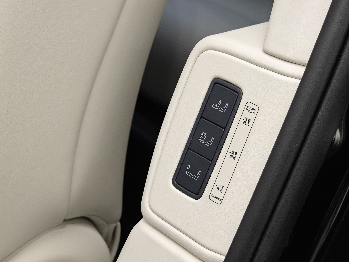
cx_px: 174
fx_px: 756
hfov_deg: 26.0
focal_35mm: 75
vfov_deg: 19.6
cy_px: 131
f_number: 1.8
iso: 500
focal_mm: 9.87
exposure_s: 1/100
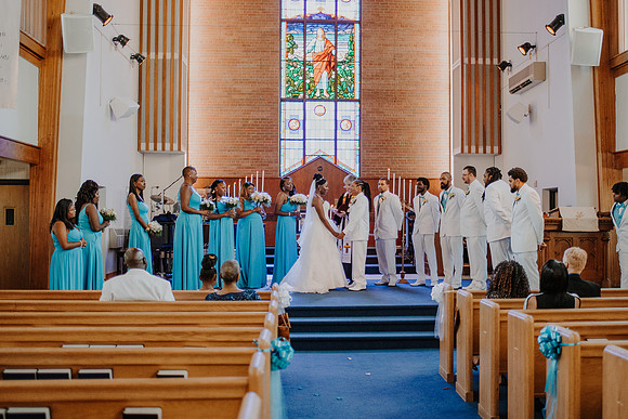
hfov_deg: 42.5
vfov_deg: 29.2
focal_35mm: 46
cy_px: 203
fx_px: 805
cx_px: 358
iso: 2000
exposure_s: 1/1250
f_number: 1.8
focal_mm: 35
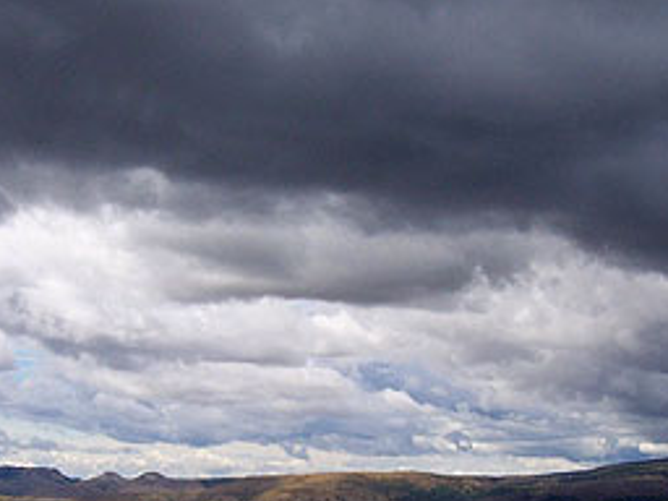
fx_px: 1563
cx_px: 329
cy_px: 415
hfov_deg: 24.1
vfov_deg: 18.0
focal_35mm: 81
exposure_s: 1/500
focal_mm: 7
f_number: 5.6
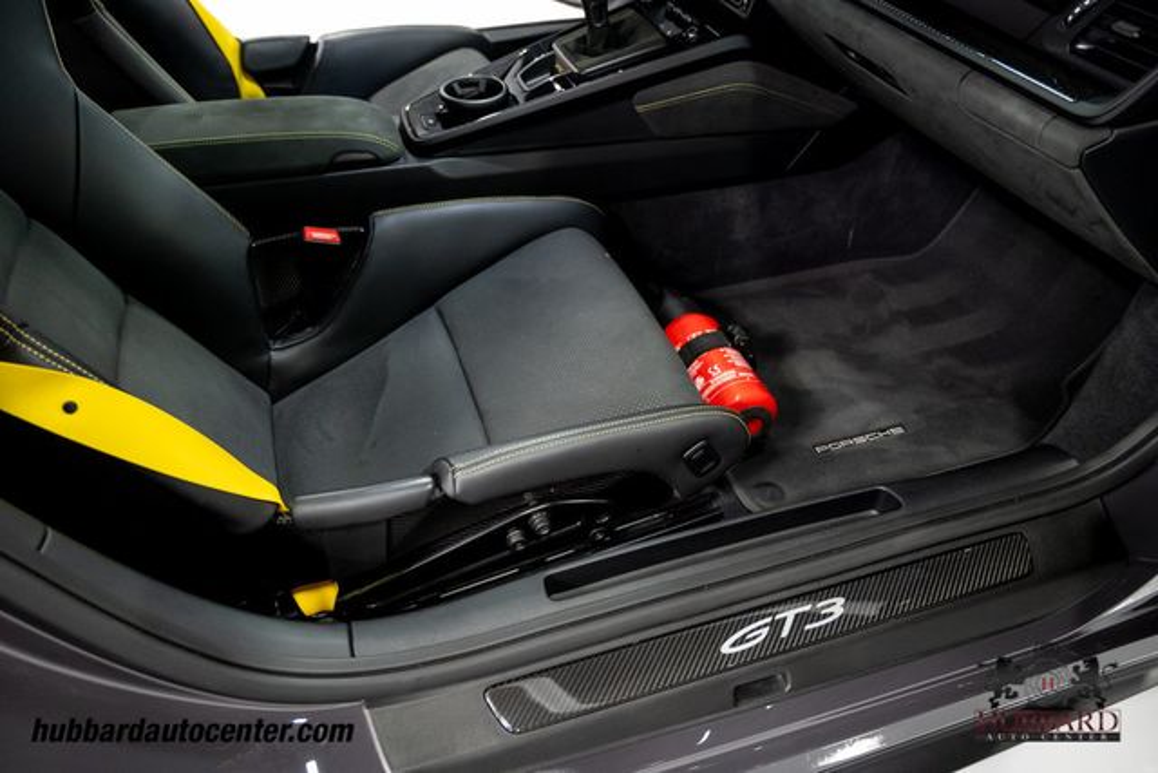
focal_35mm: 28
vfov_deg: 46.4
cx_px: 579
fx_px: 901
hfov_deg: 65.5
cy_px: 386
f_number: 4
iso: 3200
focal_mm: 28
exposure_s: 1/60
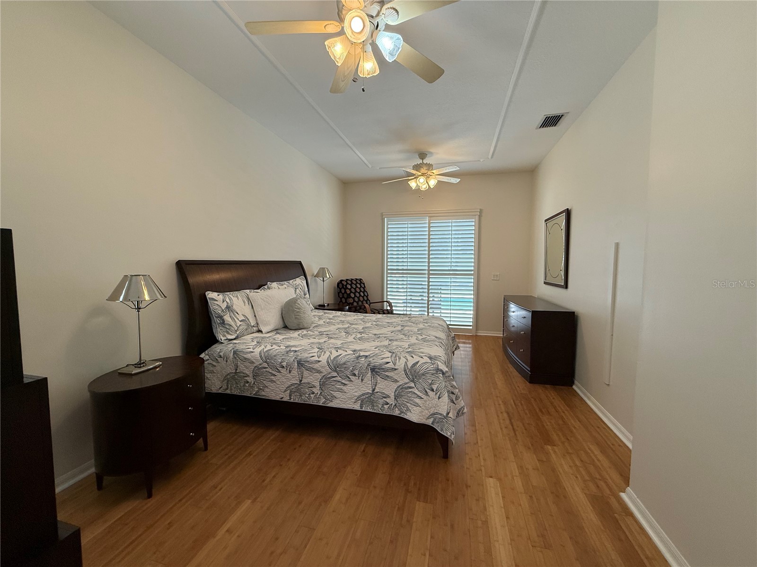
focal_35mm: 14
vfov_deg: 85.7
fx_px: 306
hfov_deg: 102.1
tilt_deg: -3.6
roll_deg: -0.1
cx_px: 378
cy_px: 284
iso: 125
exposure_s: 1/120
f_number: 2.2
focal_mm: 2.22
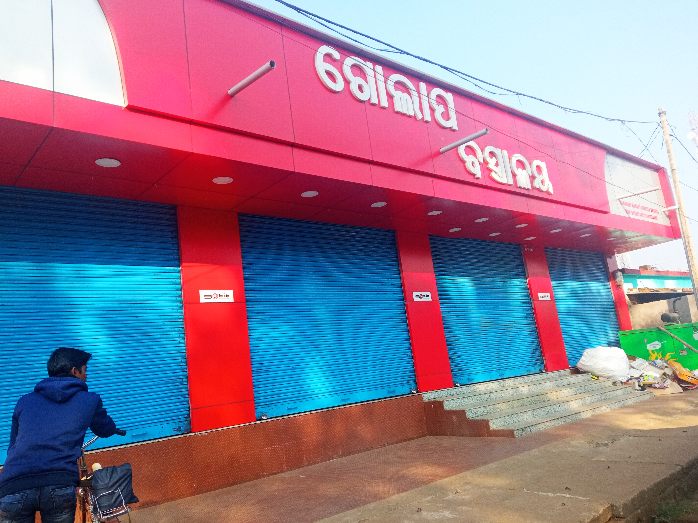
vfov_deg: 51.4
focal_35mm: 27
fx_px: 544
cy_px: 262
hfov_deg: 65.3
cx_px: 349
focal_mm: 3.79
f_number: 2.2
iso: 114
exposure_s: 1/321
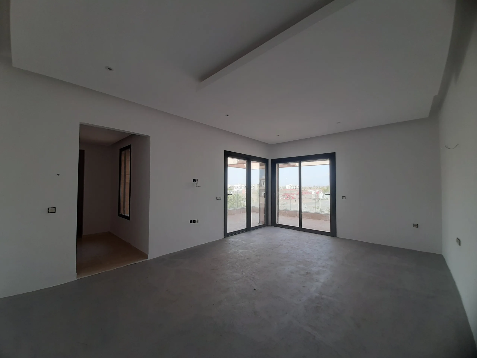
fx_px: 179
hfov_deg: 106.2
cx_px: 238
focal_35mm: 13
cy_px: 179
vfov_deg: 89.9
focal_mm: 1.42
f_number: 2.2
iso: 40
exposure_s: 1/144
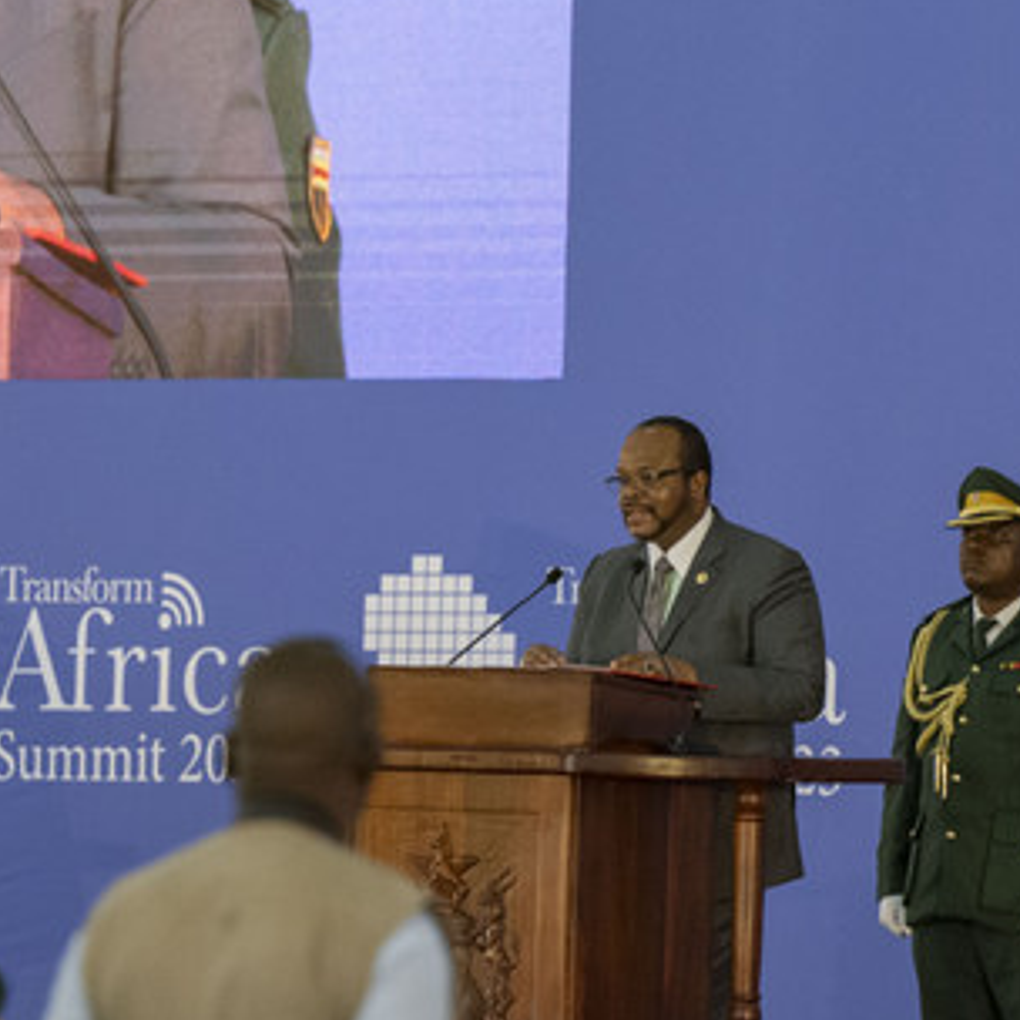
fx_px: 16602
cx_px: 452
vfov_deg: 3.5
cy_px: 367
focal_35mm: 498
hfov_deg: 3.5
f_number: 2.8
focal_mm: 160
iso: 3200
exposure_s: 1/200
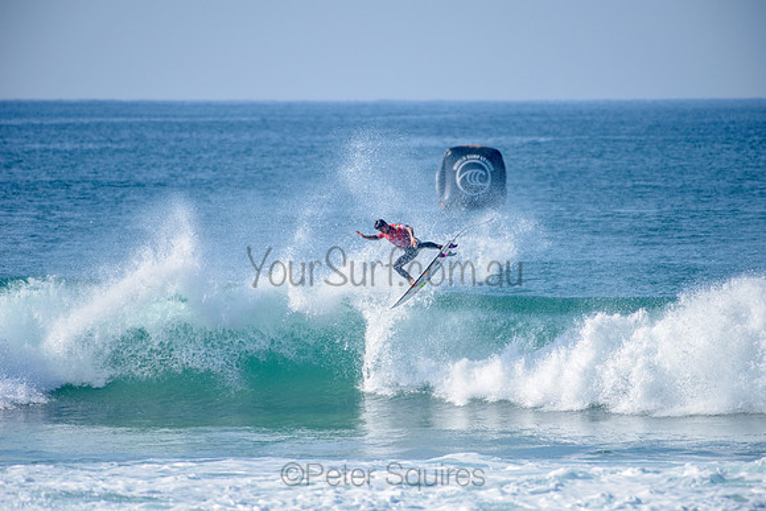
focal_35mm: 500
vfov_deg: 2.8
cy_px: 256
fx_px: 10641
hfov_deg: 4.1
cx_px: 383
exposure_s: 1/2500
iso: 200
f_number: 5.6
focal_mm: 500
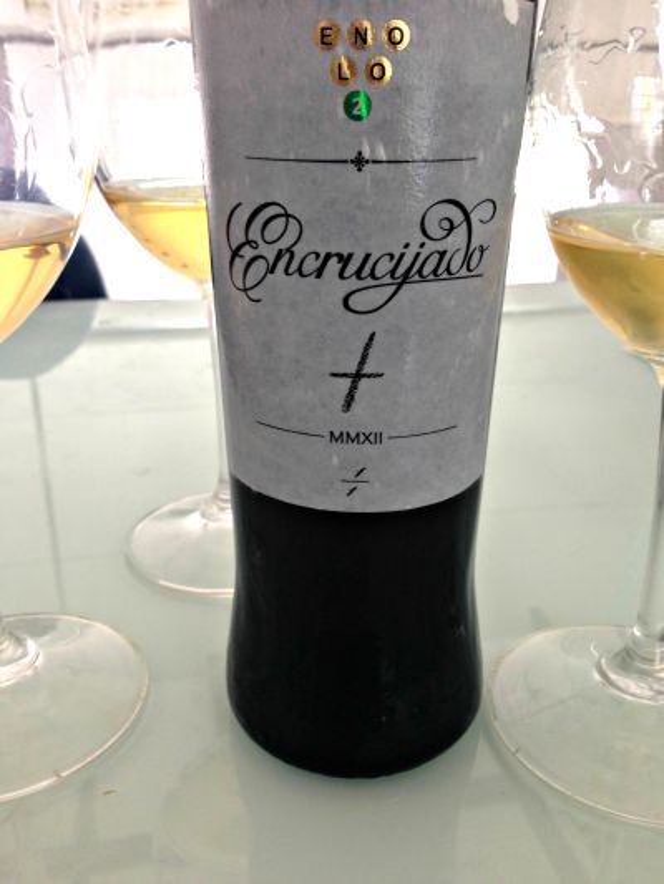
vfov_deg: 55.3
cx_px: 332
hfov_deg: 43.0
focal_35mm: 33
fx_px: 844
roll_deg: -1.4
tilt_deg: -21.6
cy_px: 442
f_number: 2.4
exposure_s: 1/30
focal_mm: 4.12
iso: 50
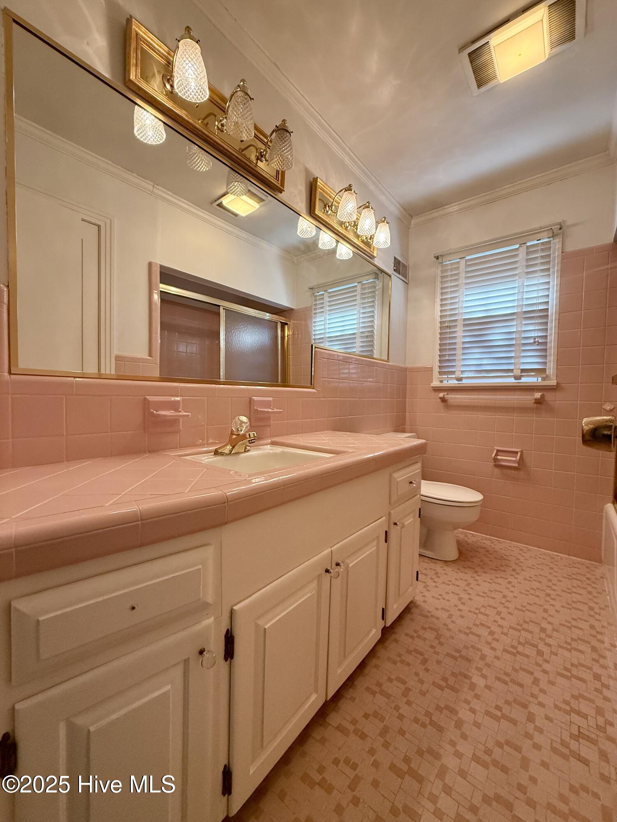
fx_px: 333
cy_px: 411
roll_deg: -1.4
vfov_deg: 102.1
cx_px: 308
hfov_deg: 85.7
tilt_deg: -2.2
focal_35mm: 14
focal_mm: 2.22
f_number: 2.2
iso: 250
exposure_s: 1/120
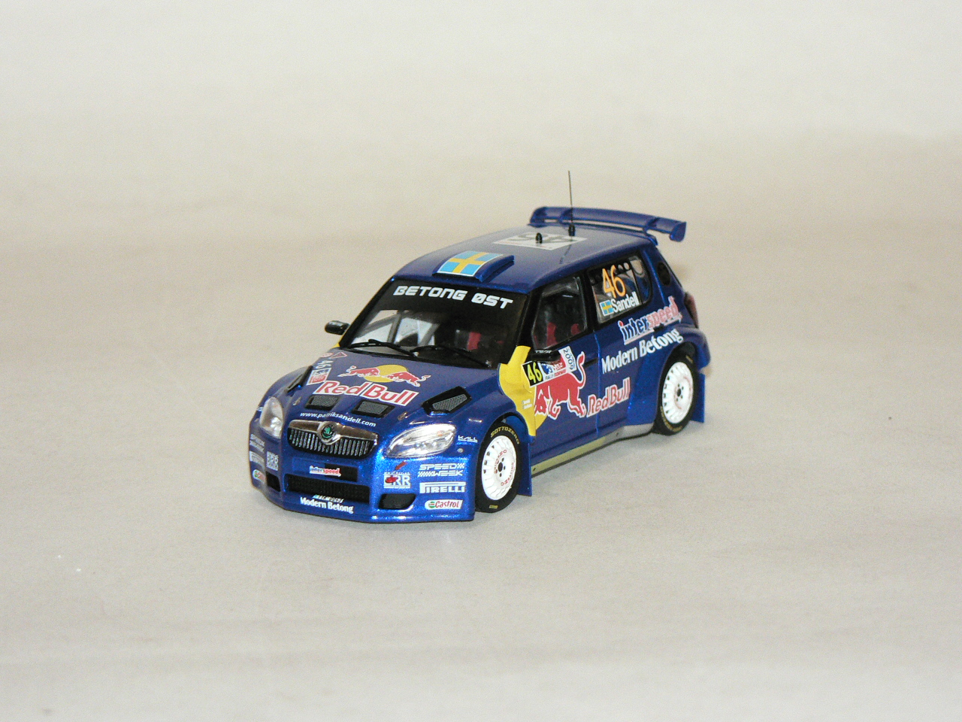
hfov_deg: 13.7
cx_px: 481
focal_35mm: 144
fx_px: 4002
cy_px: 361
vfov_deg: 10.3
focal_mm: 24.1
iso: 400
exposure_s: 1/60
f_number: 3.3
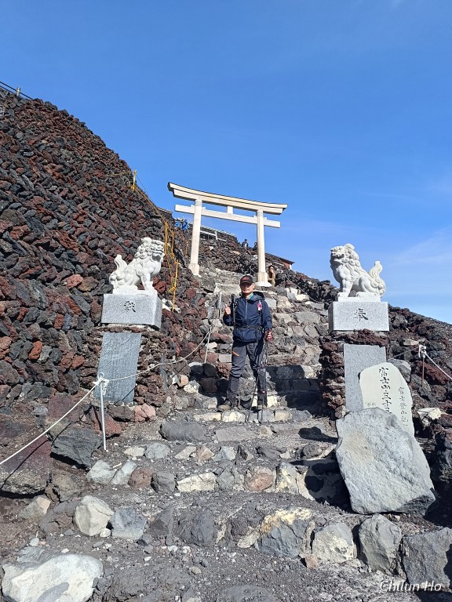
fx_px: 418
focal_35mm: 24
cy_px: 301
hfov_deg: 56.8
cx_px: 226
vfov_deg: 71.6
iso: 52
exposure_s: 1/360
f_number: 1.65
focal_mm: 6.14
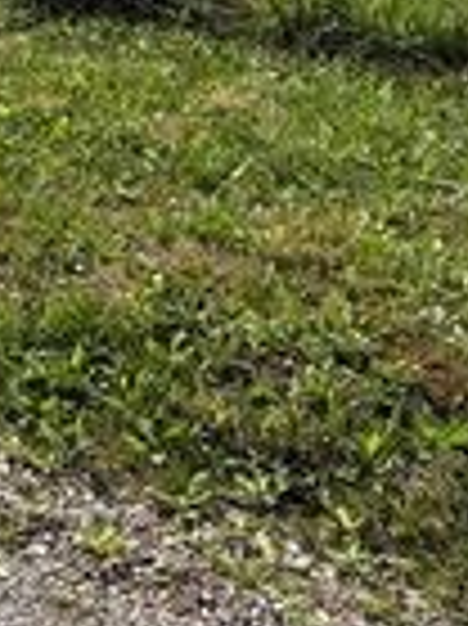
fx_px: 2257
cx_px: -459
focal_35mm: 125
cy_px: -552
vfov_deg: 13.8
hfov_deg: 10.8
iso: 50
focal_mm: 5.96
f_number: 1.6
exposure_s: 1/6329
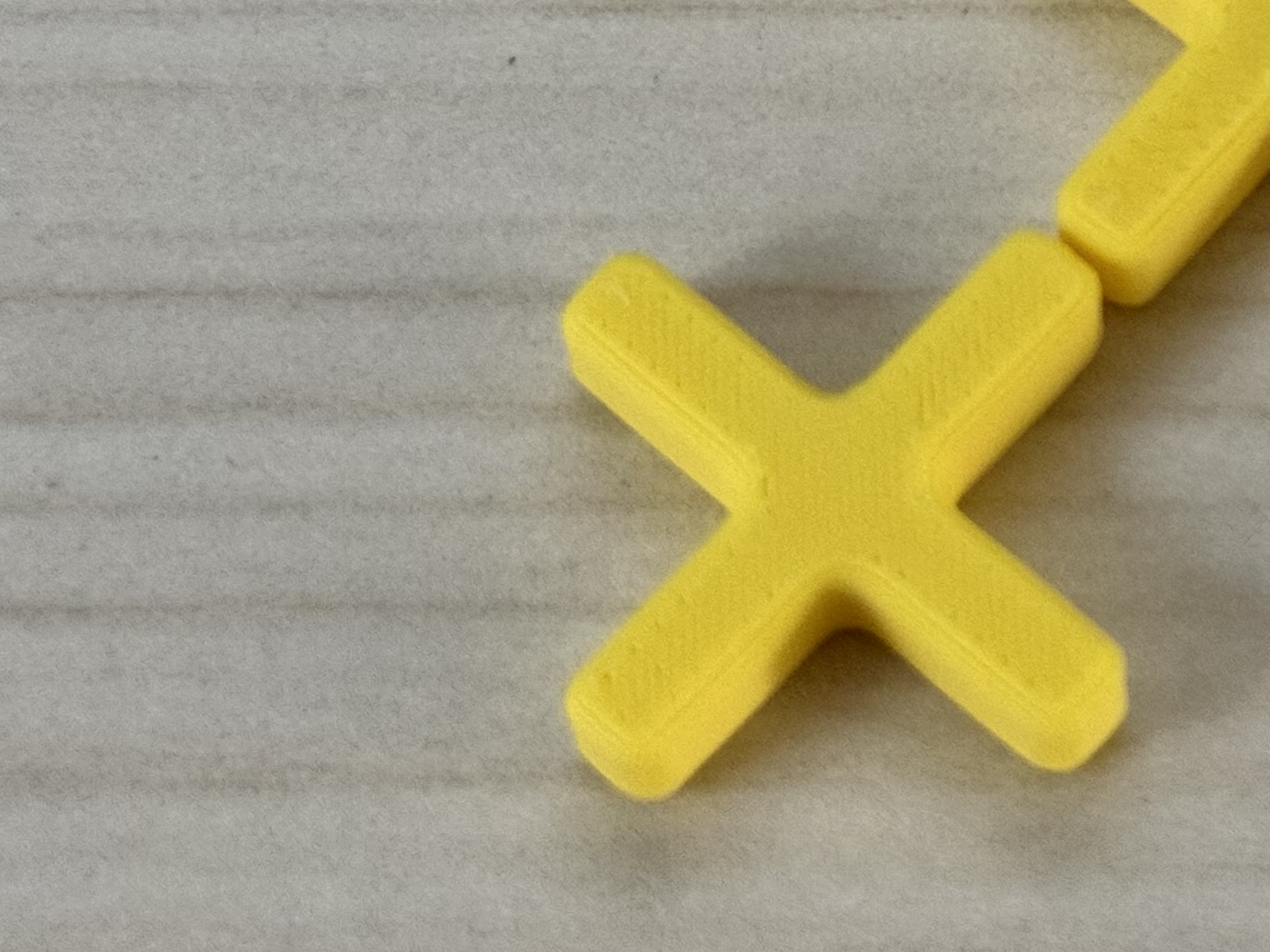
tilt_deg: -64.9
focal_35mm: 127
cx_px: 1374
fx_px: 4659
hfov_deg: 15.2
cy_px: 40
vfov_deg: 11.6
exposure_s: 1/45
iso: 250
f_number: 1.78
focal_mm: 6.76
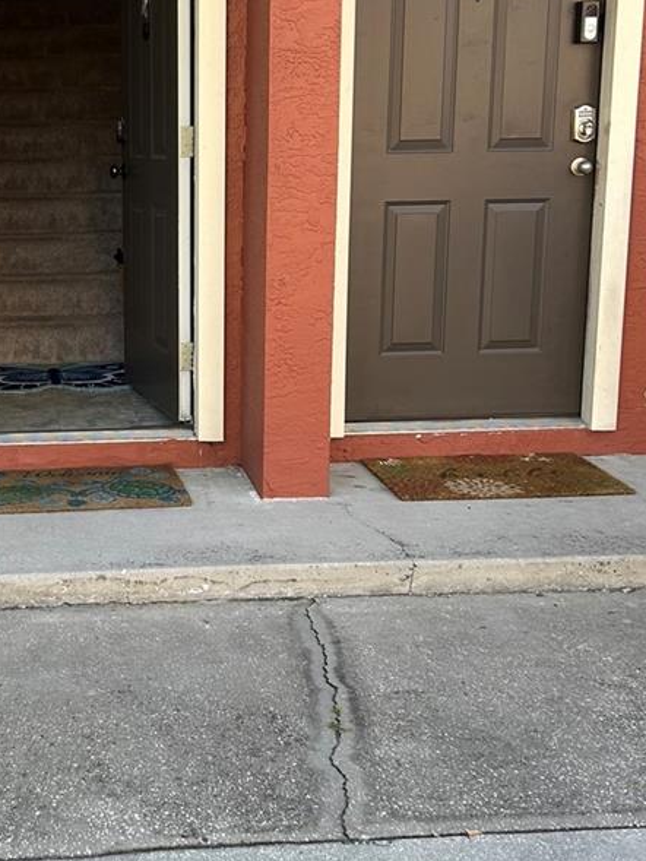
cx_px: 89
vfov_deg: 36.1
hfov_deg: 26.8
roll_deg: +0.5
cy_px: 398
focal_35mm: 53
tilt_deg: -11.8
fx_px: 1318
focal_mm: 5.7
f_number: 1.5
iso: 40
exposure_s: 1/224
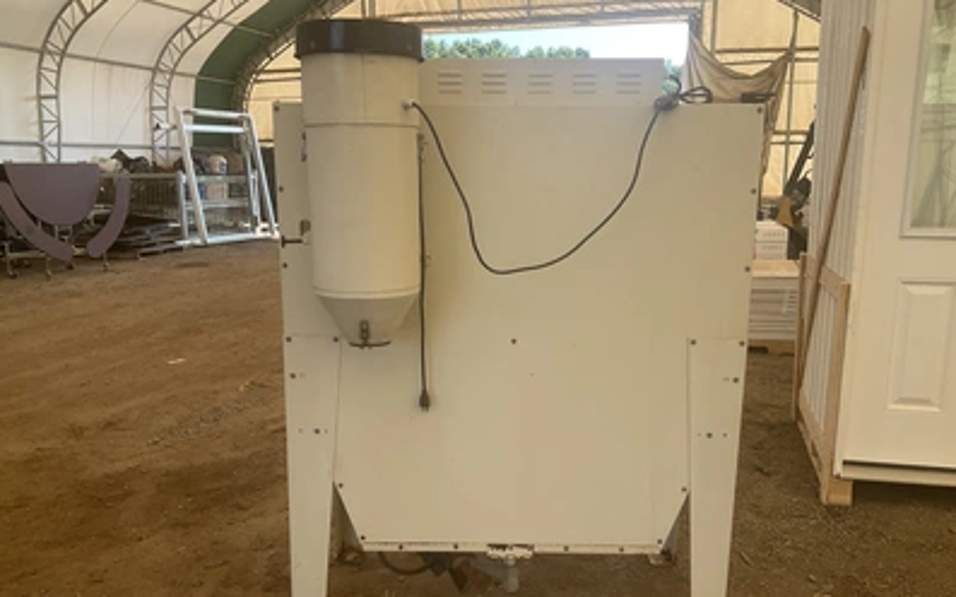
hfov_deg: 61.2
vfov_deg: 40.5
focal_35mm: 31
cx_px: 479
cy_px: 332
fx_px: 808
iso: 20
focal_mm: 3
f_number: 1.8
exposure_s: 1/180
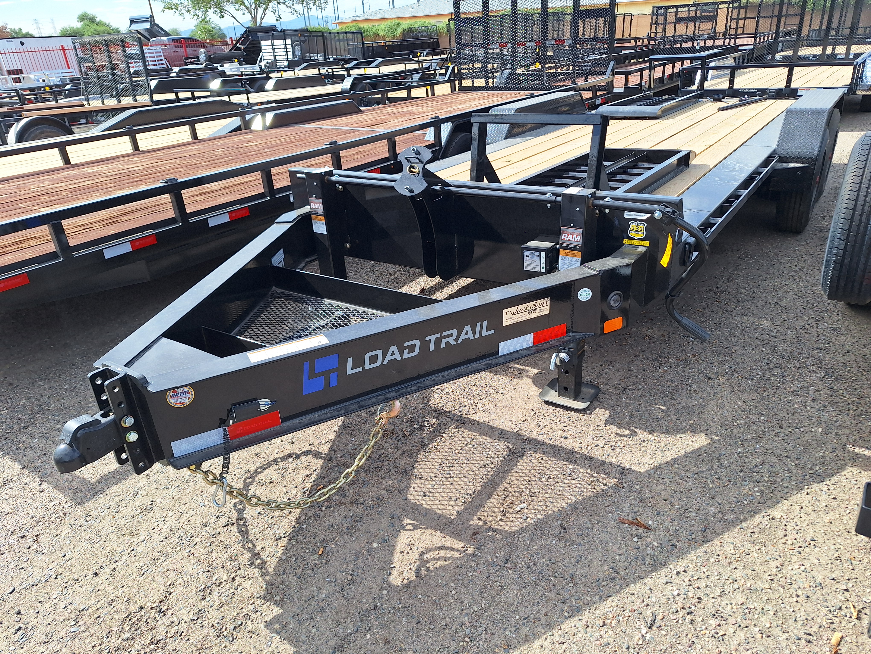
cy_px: 327
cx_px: 436
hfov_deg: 73.9
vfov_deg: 58.9
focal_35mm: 23
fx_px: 579
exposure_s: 1/1681
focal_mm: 5.54
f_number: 1.8
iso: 40
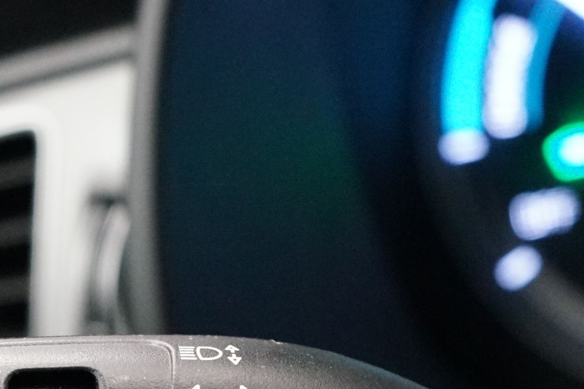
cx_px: -13
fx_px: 2238
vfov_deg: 9.9
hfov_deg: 14.6
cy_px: 405
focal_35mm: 138
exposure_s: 1/60
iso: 6400
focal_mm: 50
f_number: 4.5
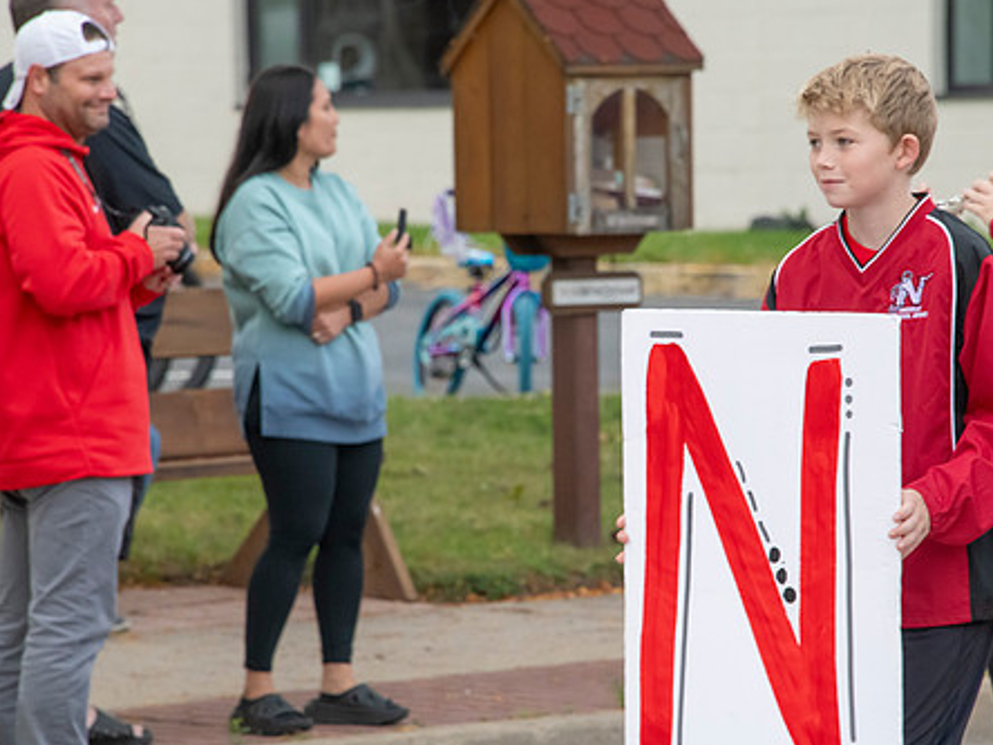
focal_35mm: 377
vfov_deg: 3.9
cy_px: 388
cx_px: 559
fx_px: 10815
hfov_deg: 5.3
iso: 3200
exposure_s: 1/320
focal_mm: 300
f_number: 11
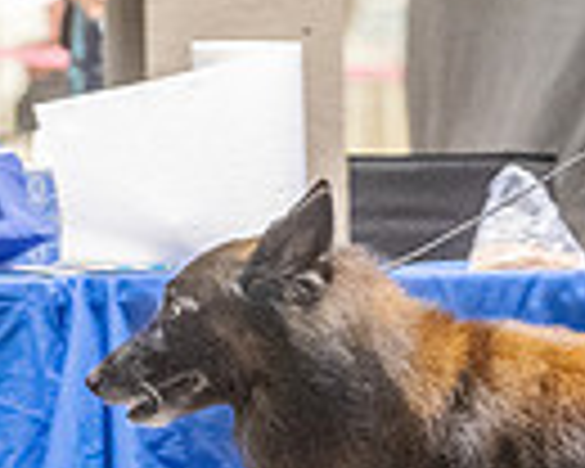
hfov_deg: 3.0
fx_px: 11340
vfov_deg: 2.4
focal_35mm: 655
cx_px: 428
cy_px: 112
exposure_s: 1/320
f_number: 3.2
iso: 6400
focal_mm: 134
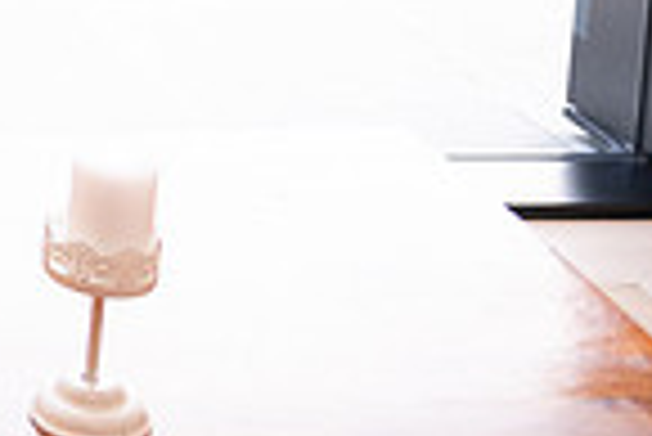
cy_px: -344
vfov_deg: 10.2
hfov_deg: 13.7
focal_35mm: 128
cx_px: -639
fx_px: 2321
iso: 640
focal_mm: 32
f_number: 3.5
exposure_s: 1/160
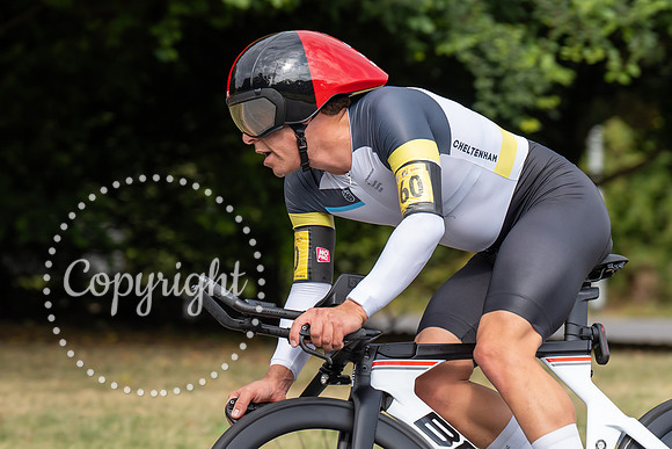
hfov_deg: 8.3
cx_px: 374
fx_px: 4637
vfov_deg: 5.5
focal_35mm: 248
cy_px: 218
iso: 125
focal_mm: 117
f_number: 3.5
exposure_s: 1/1000
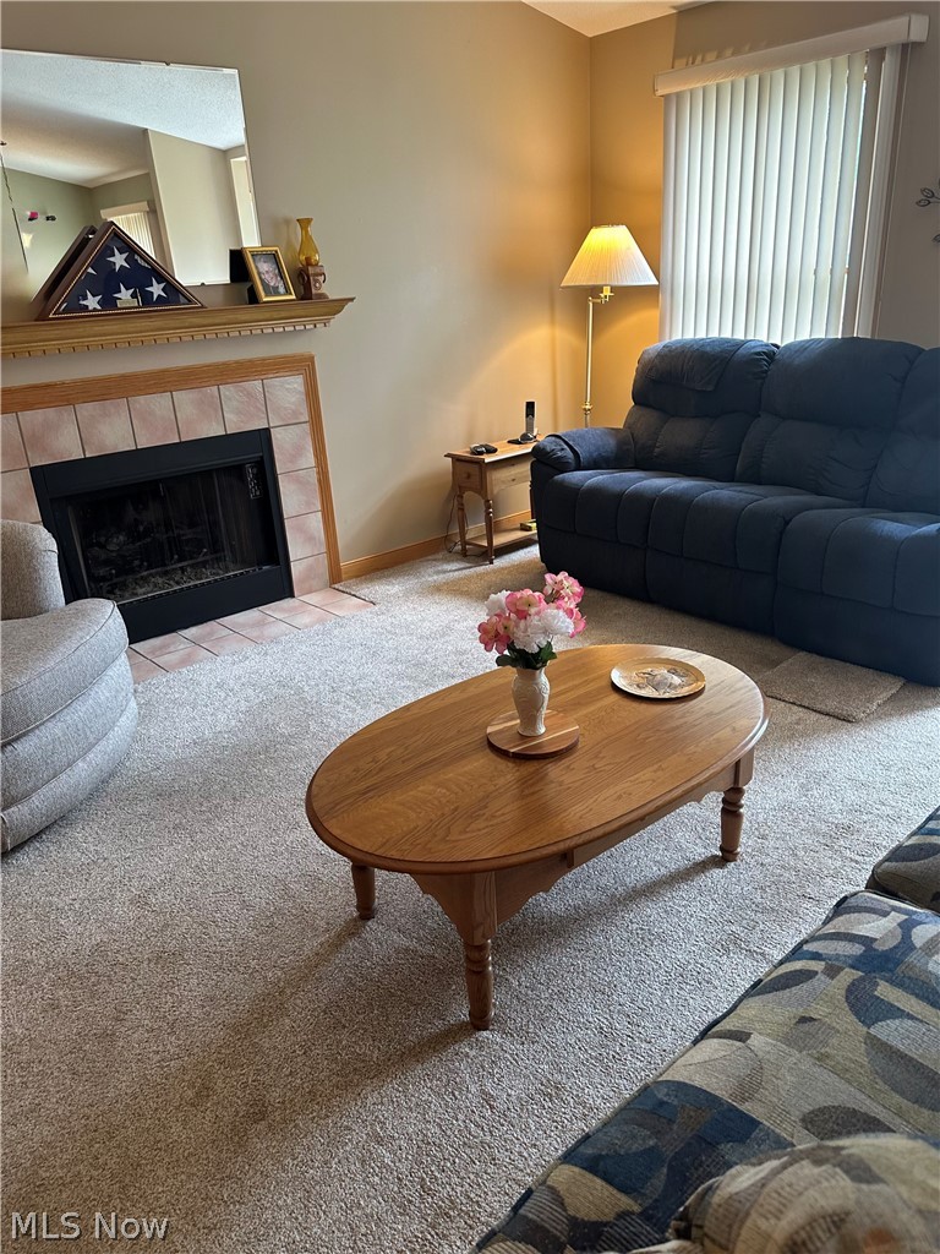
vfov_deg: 71.6
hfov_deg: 56.8
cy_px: 627
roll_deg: +3.1
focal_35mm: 24
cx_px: 470
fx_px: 869
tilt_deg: -21.7
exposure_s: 1/60
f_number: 1.78
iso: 160
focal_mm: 6.86
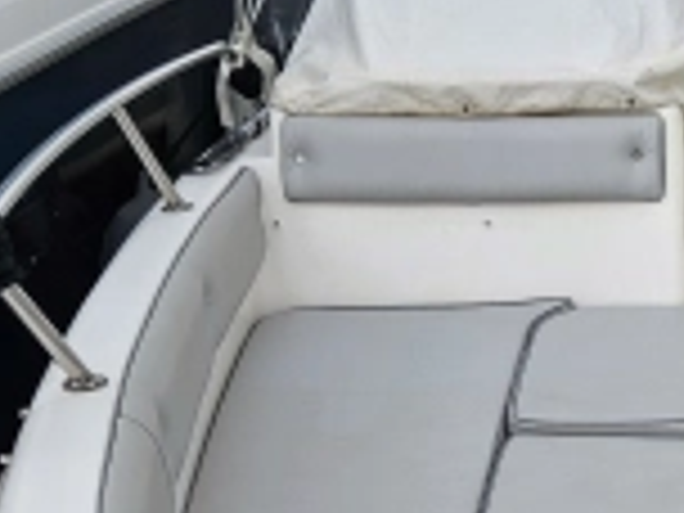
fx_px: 1640
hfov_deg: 22.2
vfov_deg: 17.7
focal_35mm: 83
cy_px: 335
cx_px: 765
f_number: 1.8
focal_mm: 5.4
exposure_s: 1/572
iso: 32
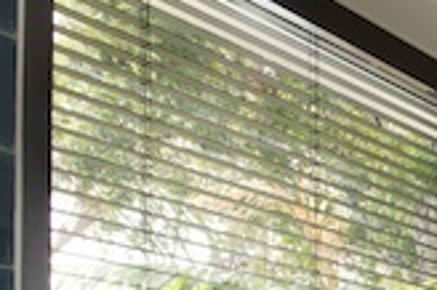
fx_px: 667
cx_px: 783
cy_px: 498
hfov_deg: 22.1
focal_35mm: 55
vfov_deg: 19.5
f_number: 11
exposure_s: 1/8
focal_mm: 15
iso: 160
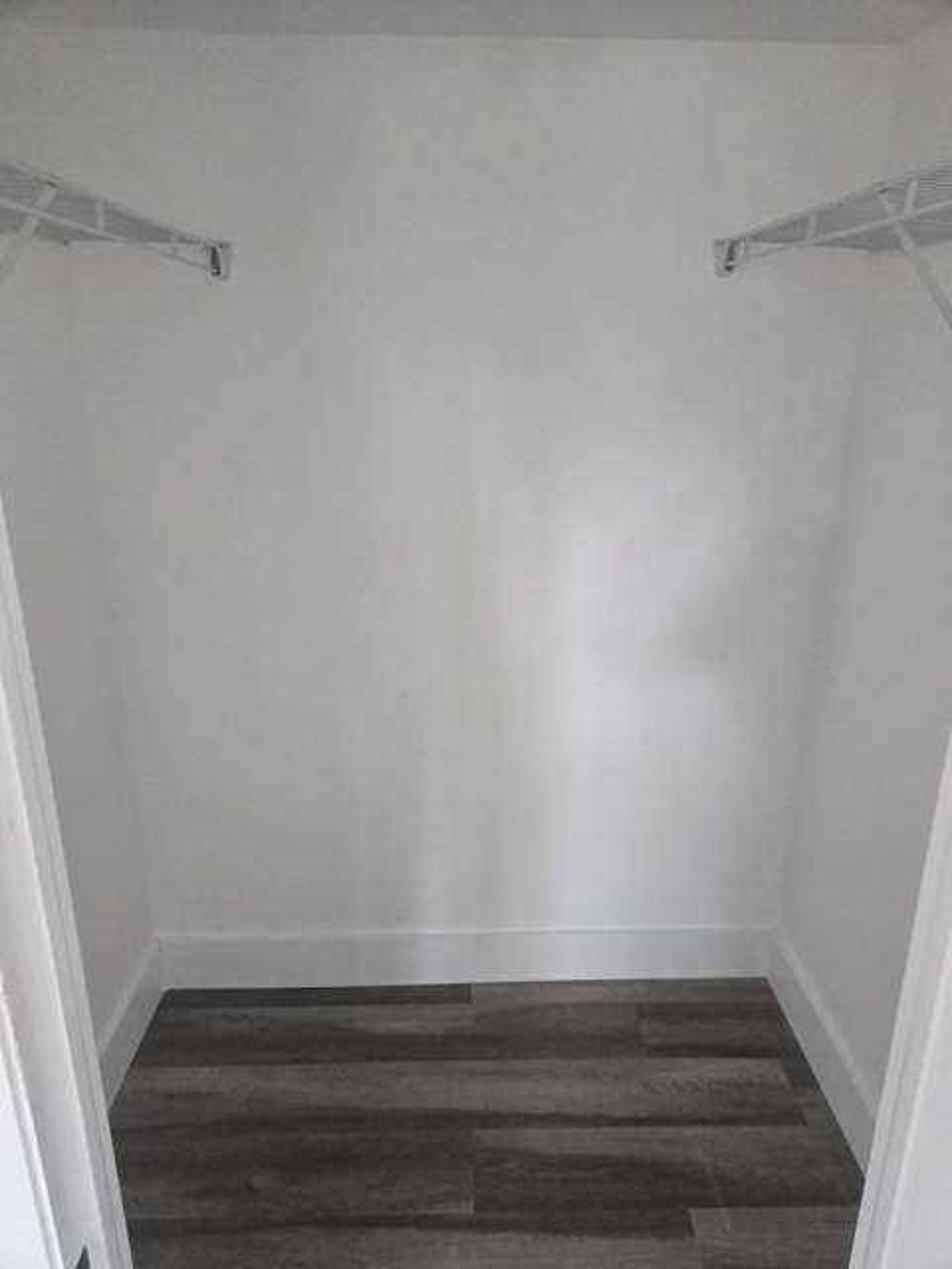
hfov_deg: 58.9
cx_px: 476
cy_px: 634
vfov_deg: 73.9
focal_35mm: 23
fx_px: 843
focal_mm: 5.4
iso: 500
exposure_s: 1/120
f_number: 1.8
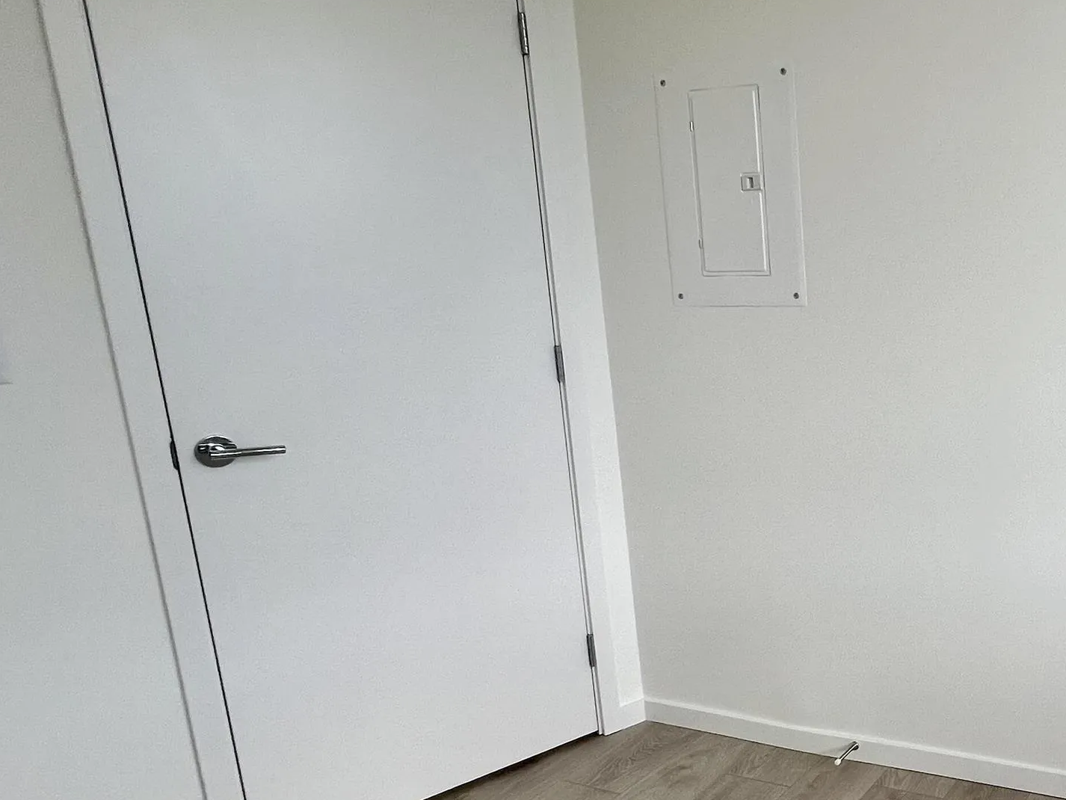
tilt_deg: -13.0
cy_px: 468
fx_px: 862
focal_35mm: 28
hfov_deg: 53.3
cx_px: 1009
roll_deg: +0.8
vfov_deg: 49.5
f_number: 1.8
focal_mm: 1.57
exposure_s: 1/235
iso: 32
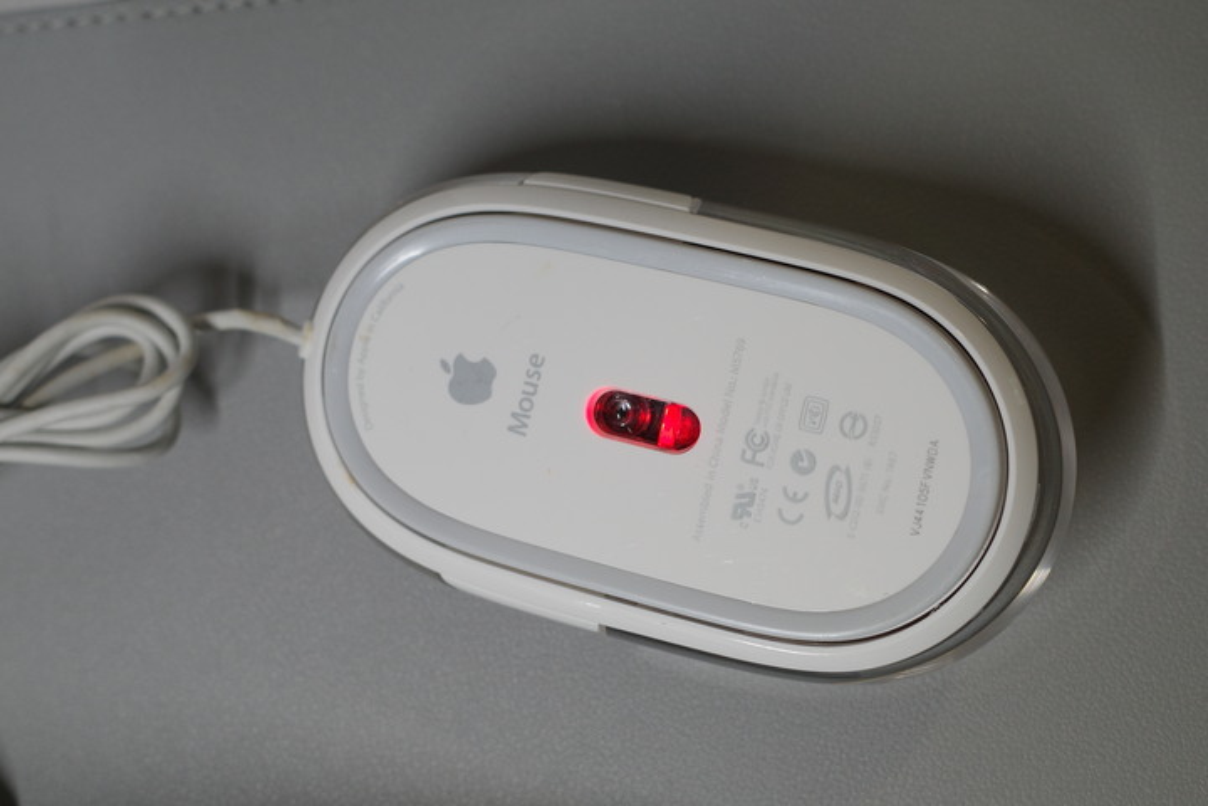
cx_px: 604
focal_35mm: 50
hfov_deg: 39.6
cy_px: 403
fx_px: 1678
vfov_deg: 27.0
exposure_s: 1/100
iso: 200
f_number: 2.8
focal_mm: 18.3
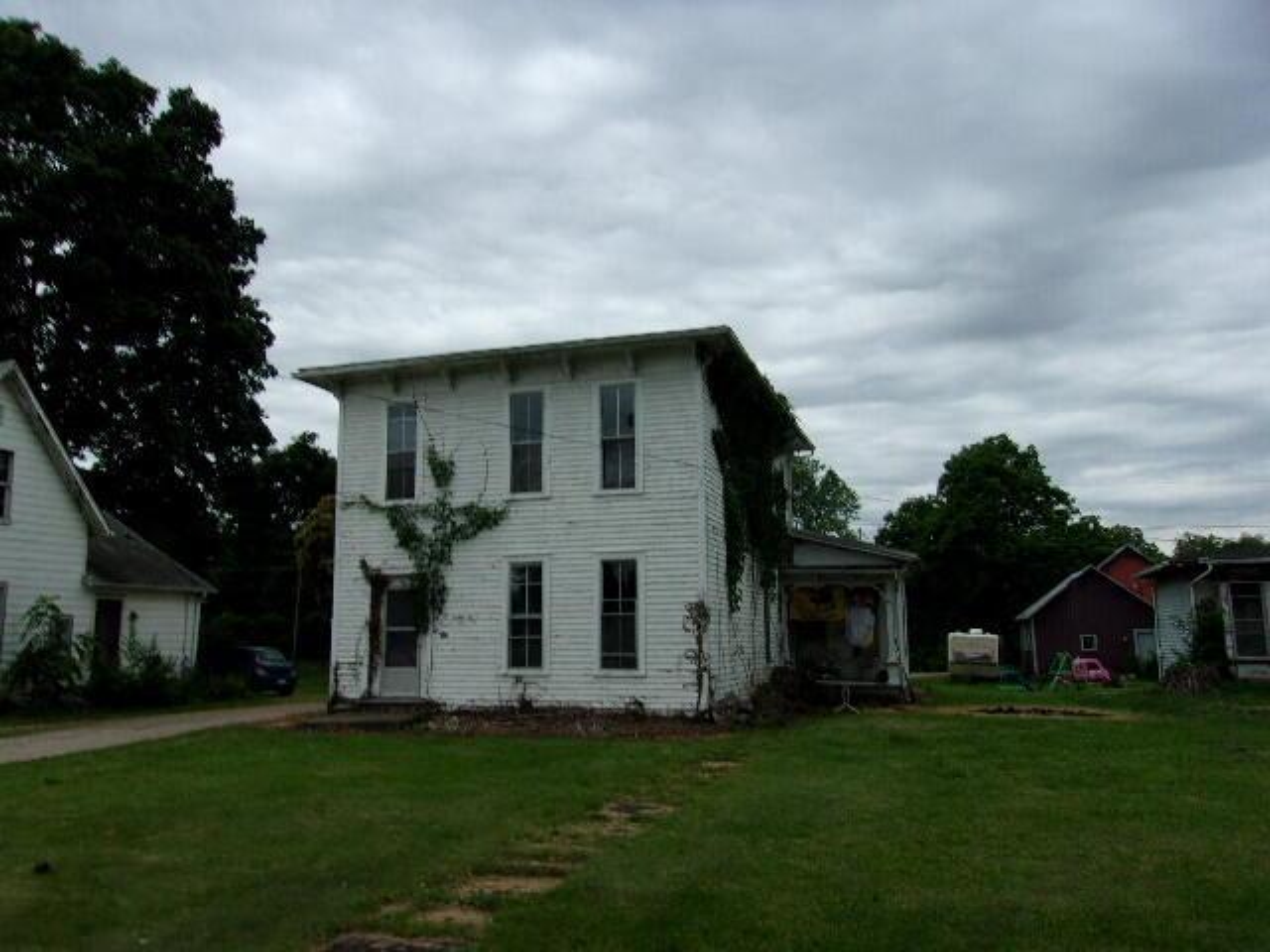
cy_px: 476
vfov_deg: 51.4
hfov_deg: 65.3
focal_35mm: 27
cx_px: 635
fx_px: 991
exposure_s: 1/58
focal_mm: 4.9
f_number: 10.4
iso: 80
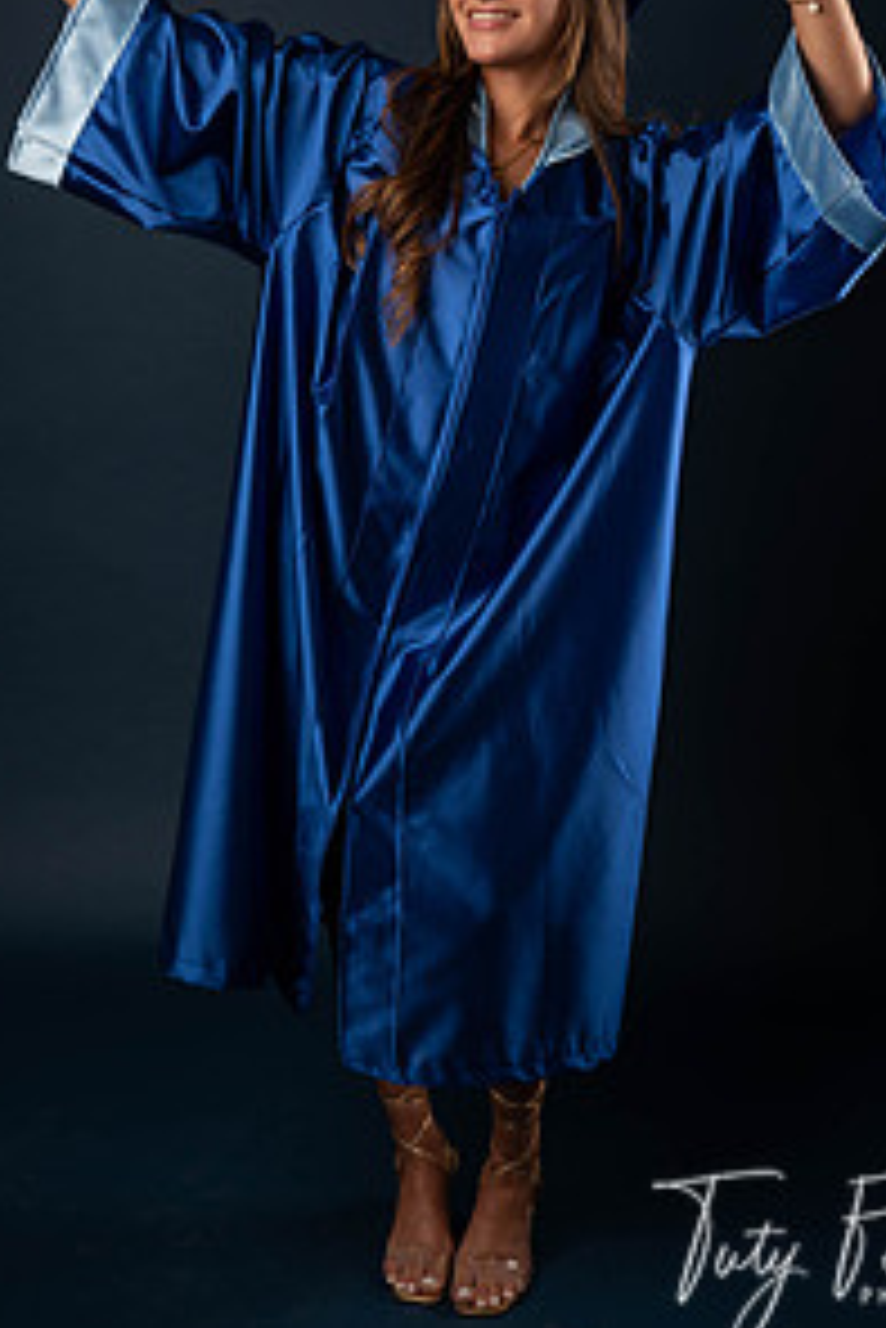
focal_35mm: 61
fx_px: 2249
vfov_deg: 32.4
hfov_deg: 22.3
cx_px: 463
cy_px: 387
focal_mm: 40
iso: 200
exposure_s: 1/100
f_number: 5.6
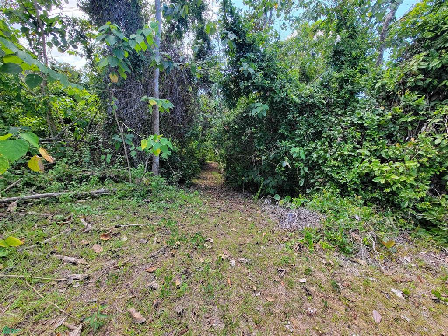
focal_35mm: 13
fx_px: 168
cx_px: 224
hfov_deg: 106.2
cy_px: 168
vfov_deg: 89.9
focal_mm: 2.2
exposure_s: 1/207
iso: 50
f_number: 2.2
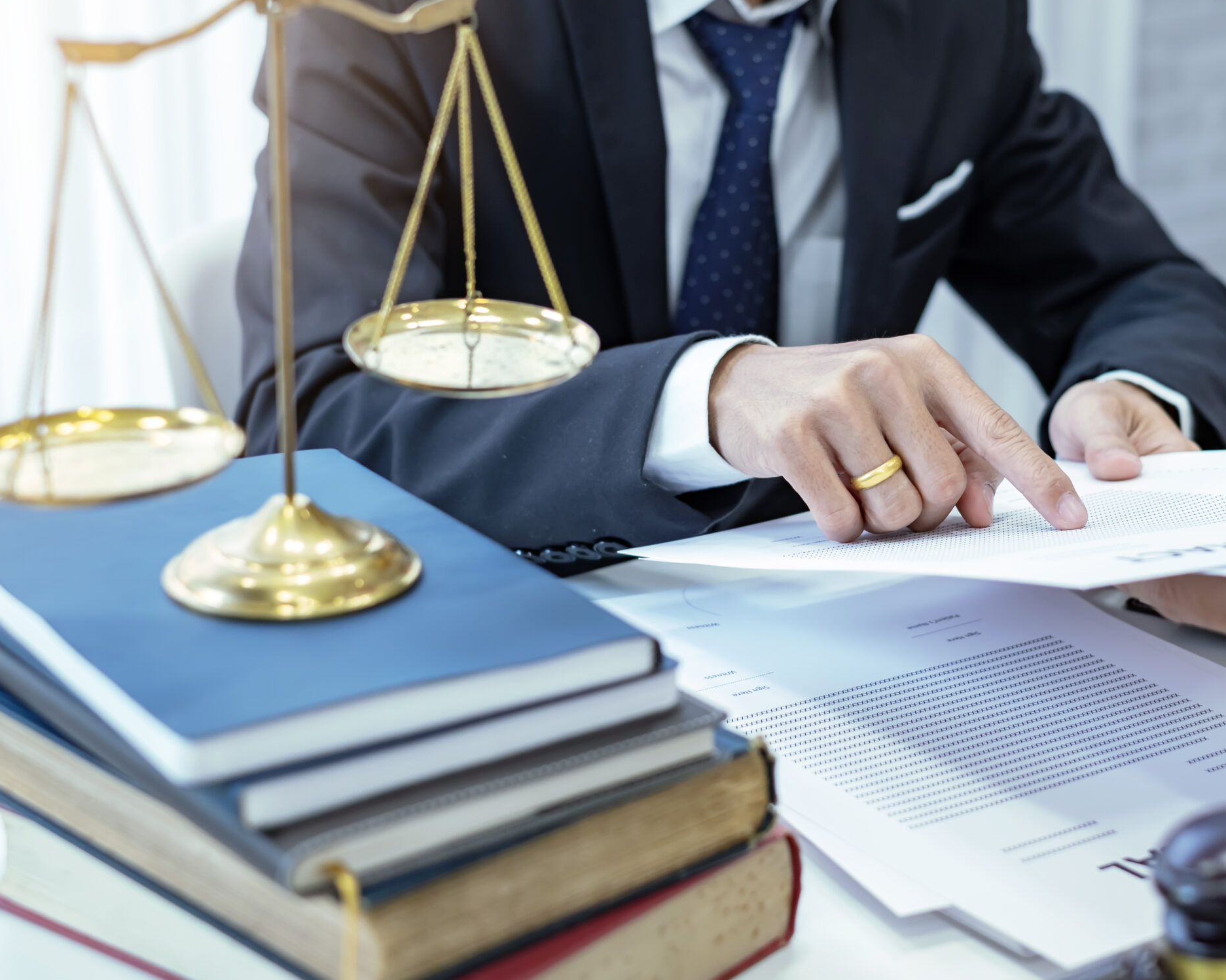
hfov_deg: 27.8
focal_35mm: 68
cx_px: 782
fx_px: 2467
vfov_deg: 22.5
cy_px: 428
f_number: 2.5
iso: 320
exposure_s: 1/125
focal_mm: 35
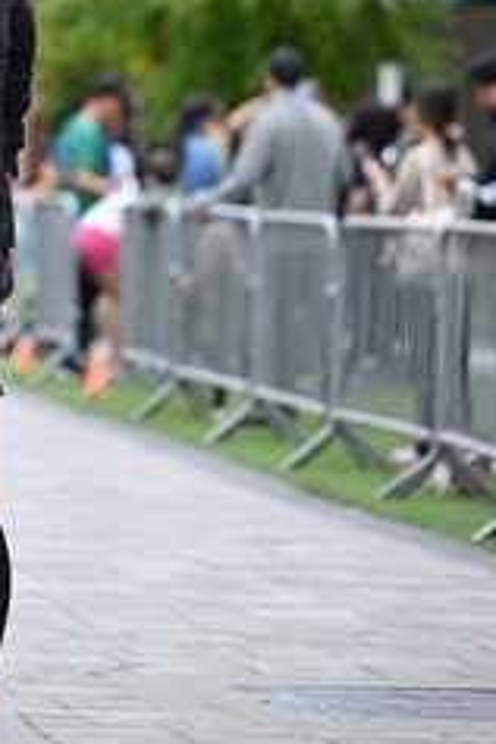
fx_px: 5766
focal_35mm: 279
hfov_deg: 4.9
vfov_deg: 7.3
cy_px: -69
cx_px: -58
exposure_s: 1/2500
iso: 640
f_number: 2.8
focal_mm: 120
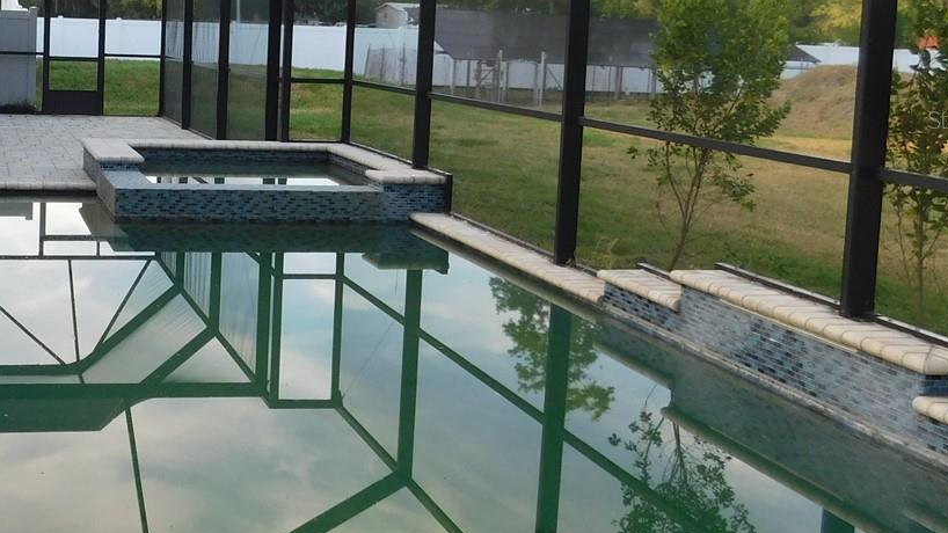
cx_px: 110
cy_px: 119
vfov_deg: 24.1
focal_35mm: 49
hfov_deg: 39.3
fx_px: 1232
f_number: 3
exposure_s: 1/125
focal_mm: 4
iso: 125
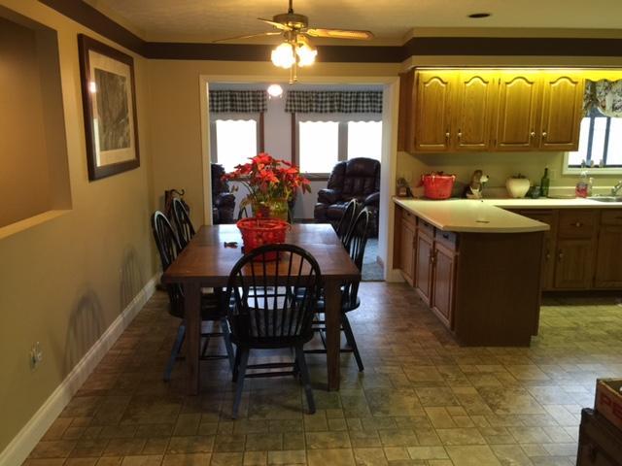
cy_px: 233
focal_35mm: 29
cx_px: 311
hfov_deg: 61.7
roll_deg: +0.4
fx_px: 521
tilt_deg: -10.4
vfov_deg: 48.2
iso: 80
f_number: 2.2
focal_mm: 4.15
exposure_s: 1/15
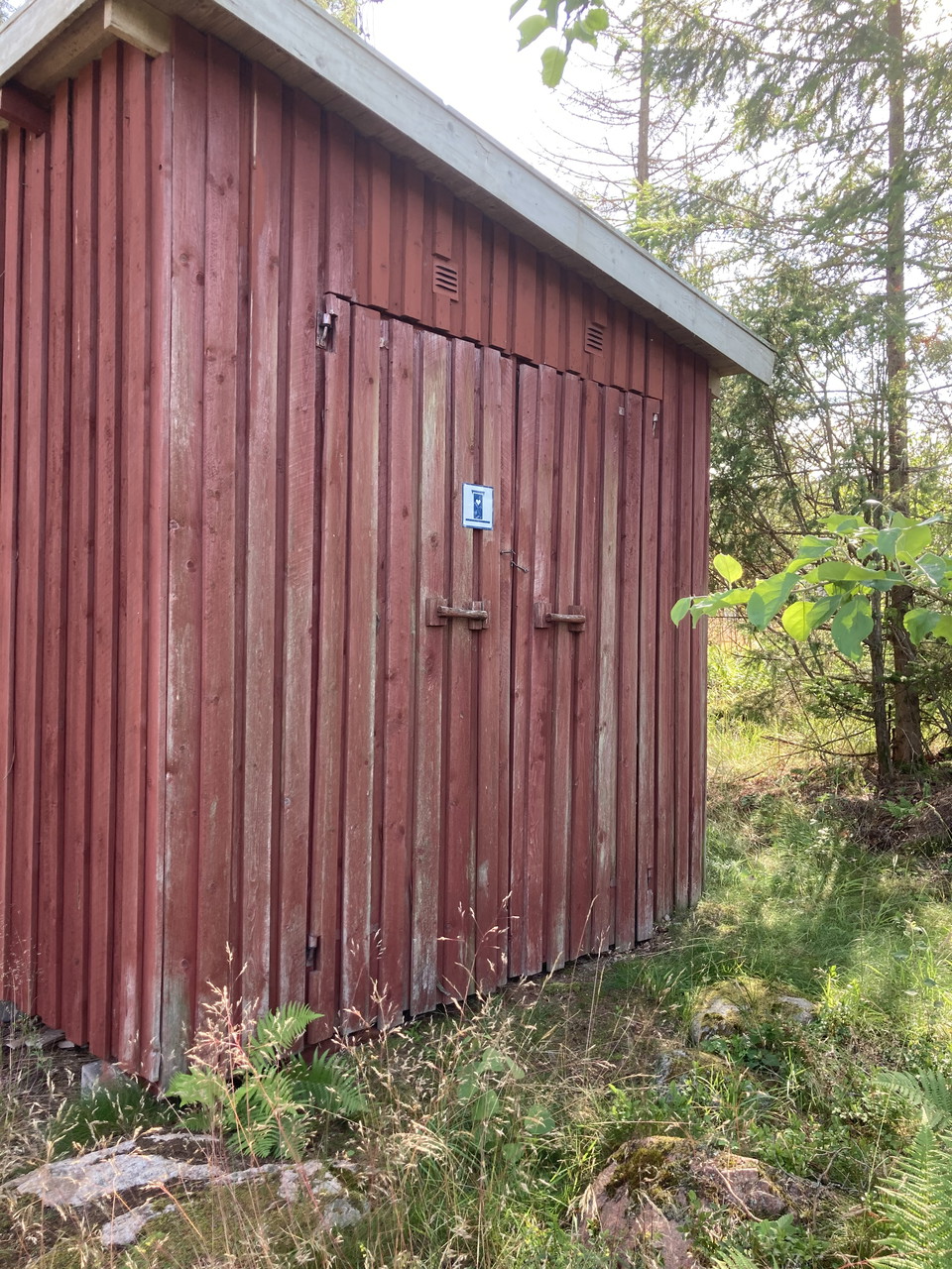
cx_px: 476
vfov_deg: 63.4
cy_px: 634
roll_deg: -1.1
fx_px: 1027
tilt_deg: +2.1
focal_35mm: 28
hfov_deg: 49.7
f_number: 1.8
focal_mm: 3.99
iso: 25
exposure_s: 1/120
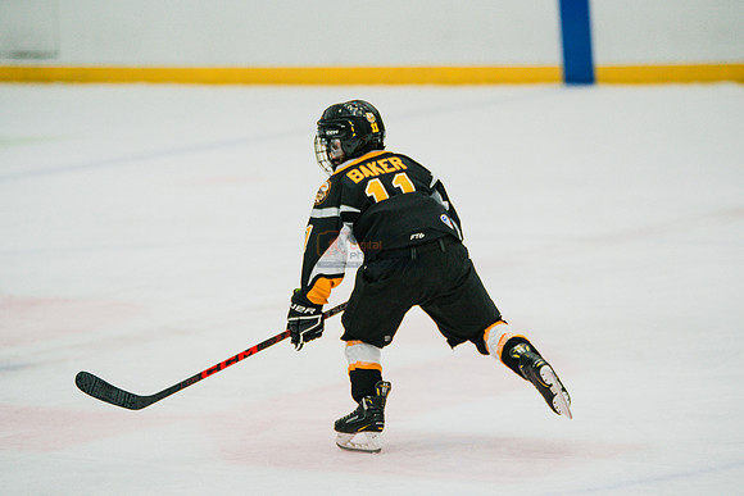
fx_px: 4320
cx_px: 372
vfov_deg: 6.6
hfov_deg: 9.8
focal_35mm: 209
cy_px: 248
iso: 3200
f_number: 3.2
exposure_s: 1/2000
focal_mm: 209
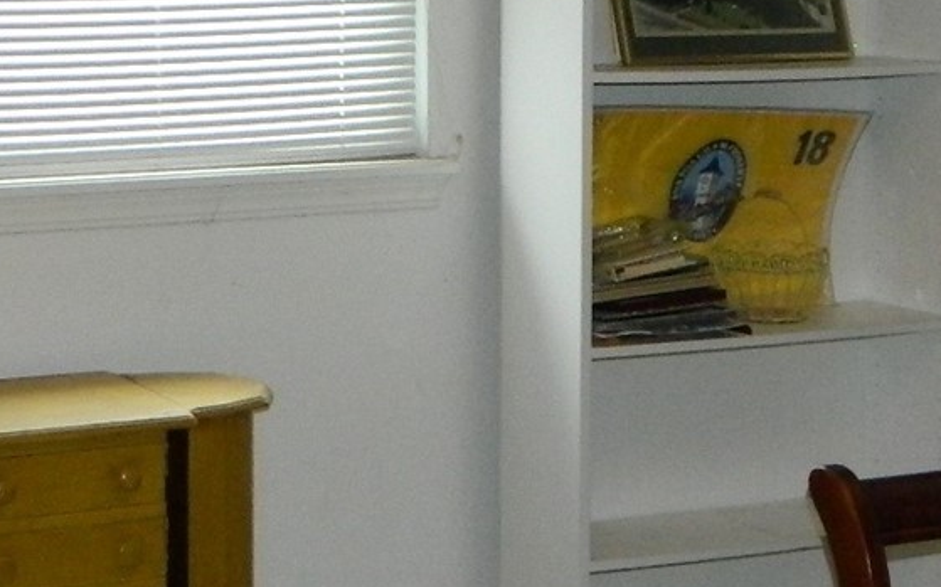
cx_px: 308
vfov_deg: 12.7
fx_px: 2615
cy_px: 82
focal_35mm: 102
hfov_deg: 20.3
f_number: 3.2
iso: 360
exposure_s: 1/30
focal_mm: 5.1
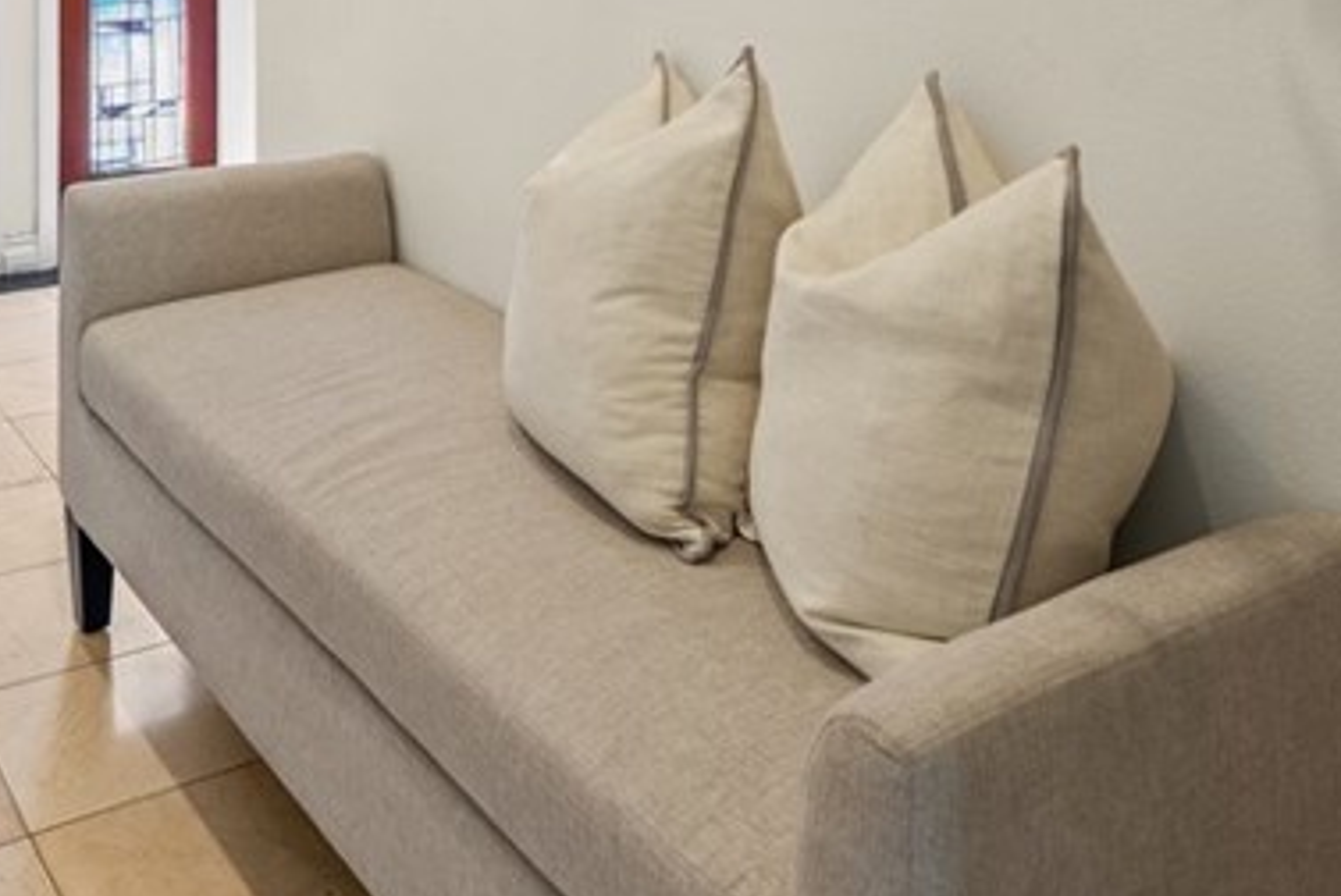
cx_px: 398
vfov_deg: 30.4
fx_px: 1417
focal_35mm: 38
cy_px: -151
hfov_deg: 49.3
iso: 250
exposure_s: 1/3
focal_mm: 14
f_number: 6.3
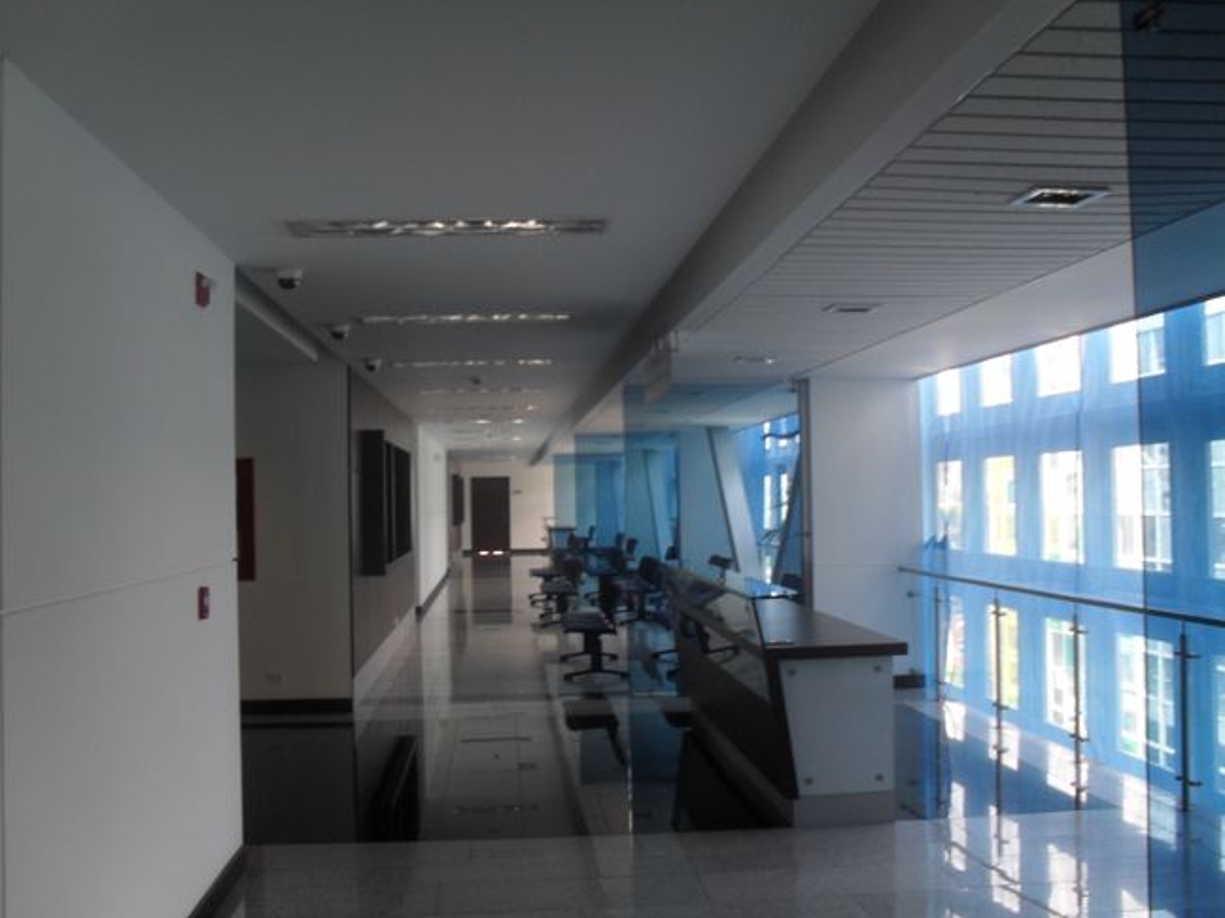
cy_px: 459
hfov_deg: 51.4
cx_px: 600
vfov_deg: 39.7
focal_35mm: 36
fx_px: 1274
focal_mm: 6.3
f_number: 3.2
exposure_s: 1/45
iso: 100
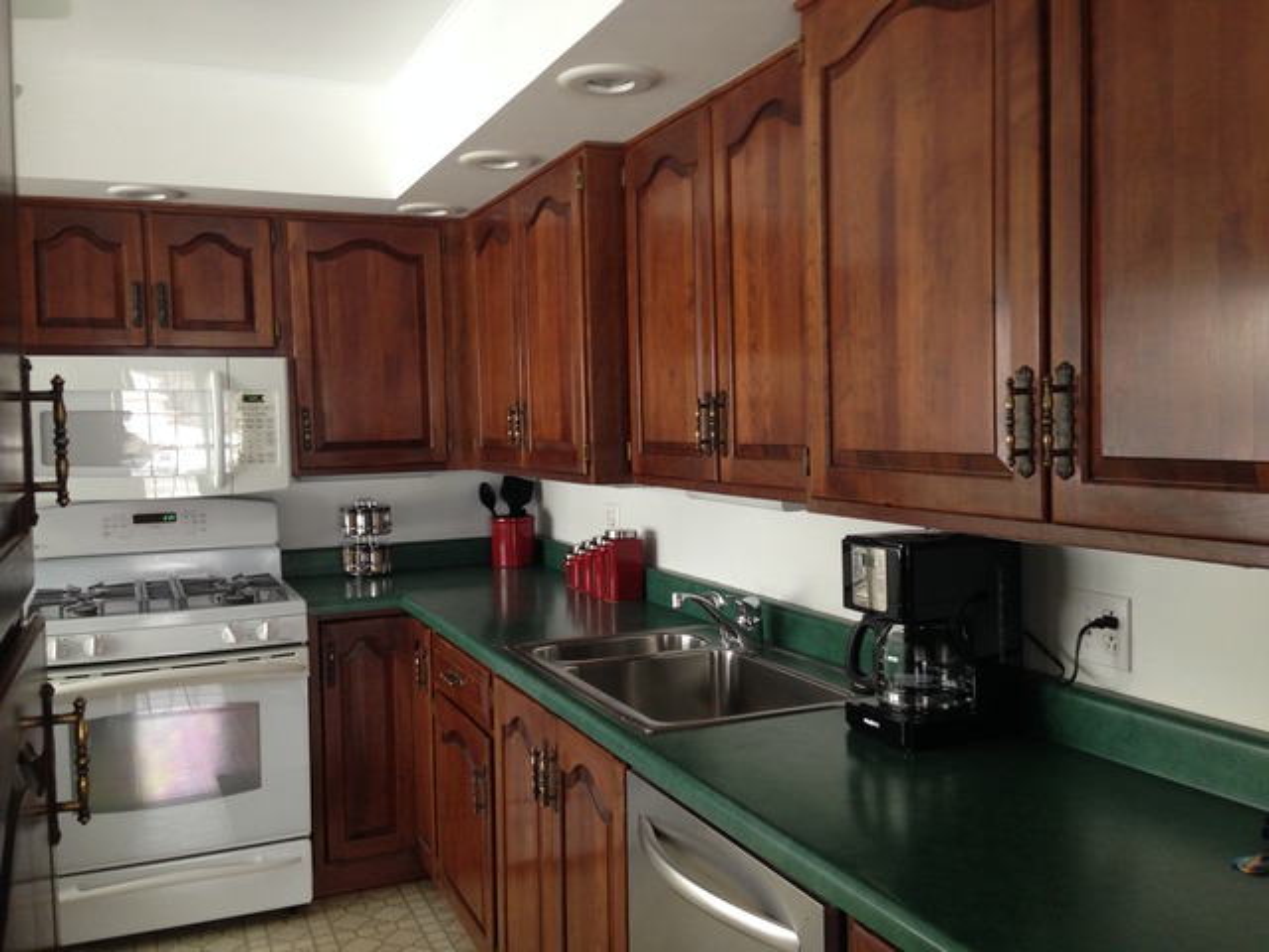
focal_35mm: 33
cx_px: 634
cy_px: 476
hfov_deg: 55.4
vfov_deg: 42.9
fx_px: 1210
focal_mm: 4.12
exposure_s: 1/20
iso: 100
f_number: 2.4
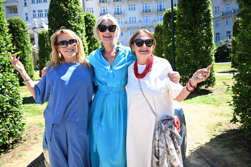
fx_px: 202
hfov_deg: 63.7
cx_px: 126
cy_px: 84
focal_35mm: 29
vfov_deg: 45.0
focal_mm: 29
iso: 250
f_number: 2.8
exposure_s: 1/1250
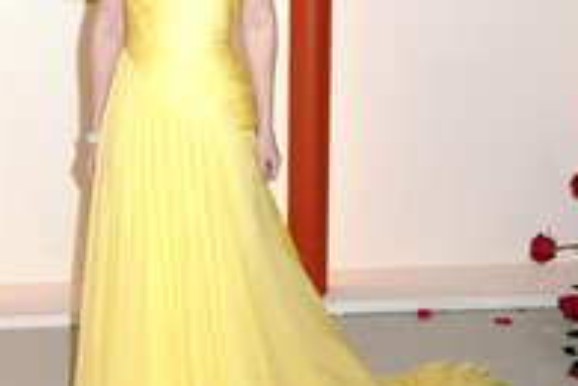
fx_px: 1333
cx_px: 89
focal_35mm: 83
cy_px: 160
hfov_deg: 24.0
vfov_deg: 16.4
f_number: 6.3
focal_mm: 36
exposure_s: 1/200
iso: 1600
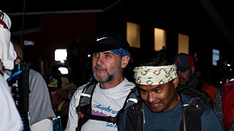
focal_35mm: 151
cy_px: 66
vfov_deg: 8.0
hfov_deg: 14.2
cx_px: 110
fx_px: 936
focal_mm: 63
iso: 320
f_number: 4
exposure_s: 1/200
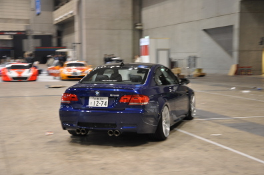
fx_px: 461
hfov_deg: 31.9
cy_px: 88
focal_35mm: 63
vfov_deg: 21.5
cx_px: 132
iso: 800
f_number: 4.8
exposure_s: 1/15
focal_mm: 42
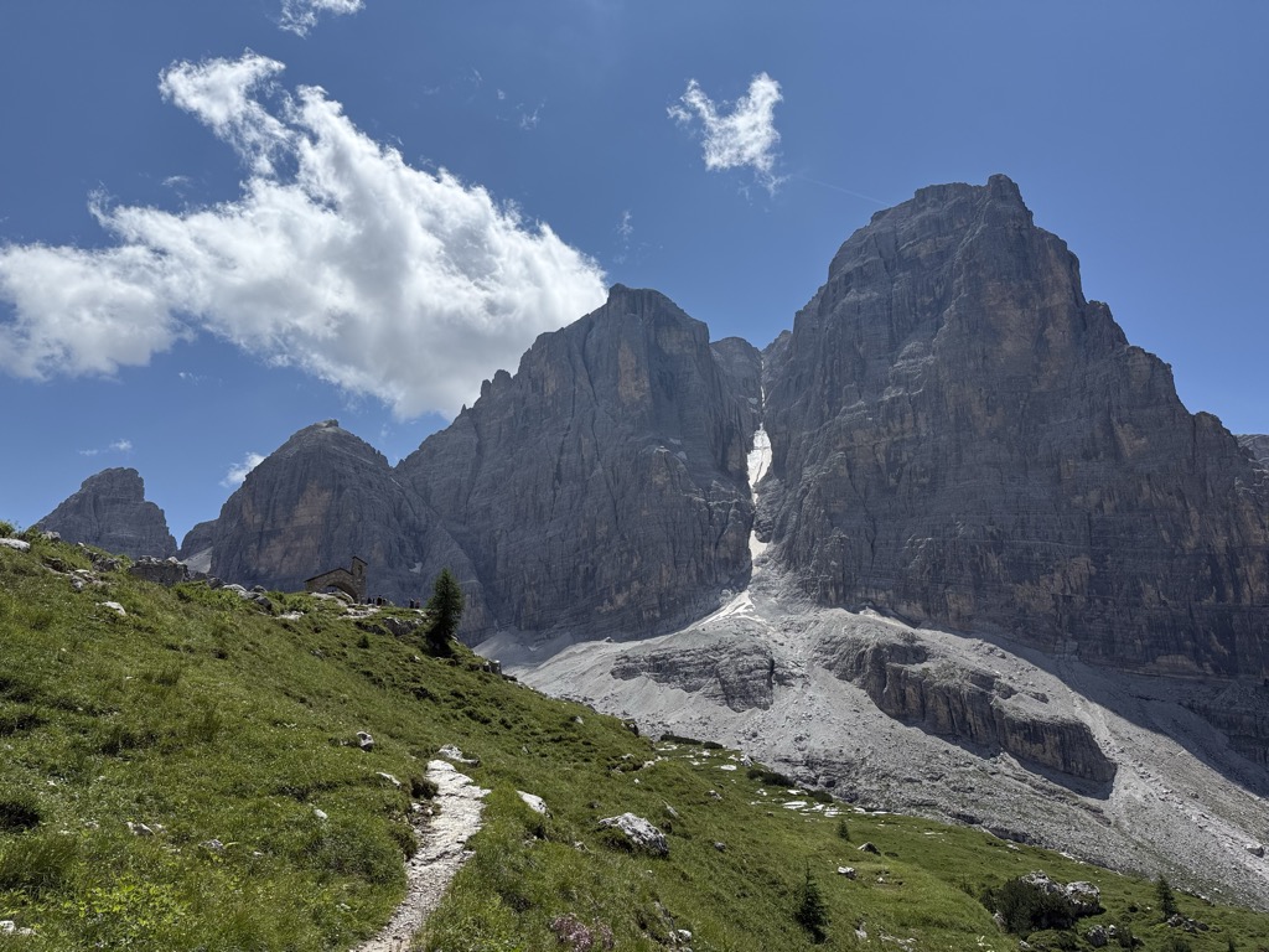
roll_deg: -0.5
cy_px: 476
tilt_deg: +16.1
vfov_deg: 56.8
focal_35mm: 24
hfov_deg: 71.6
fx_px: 880
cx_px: 634
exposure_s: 1/10309
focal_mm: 6.76
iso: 100
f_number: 1.78
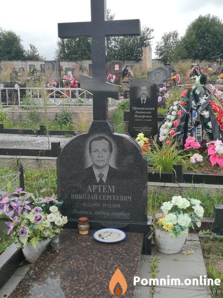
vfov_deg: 50.1
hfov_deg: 38.7
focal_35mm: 37
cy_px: 149
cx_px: 112
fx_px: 318
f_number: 1.6
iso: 50
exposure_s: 1/459
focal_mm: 3.95
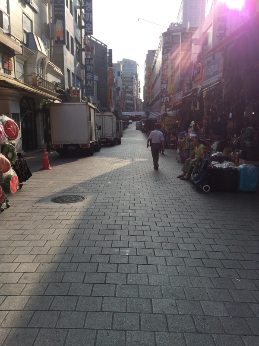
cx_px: 130
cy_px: 173
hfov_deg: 48.2
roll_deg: +0.9
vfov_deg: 61.7
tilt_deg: -13.8
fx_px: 289
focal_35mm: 29
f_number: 2.2
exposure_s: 1/1466
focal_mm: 4.15
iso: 32
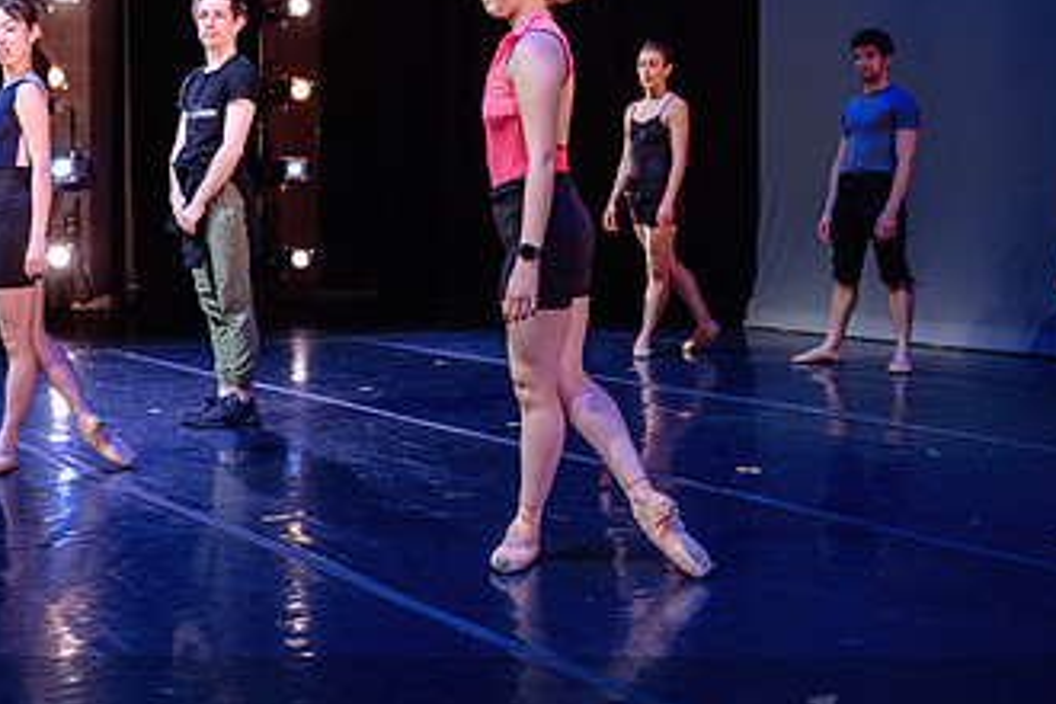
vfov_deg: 23.4
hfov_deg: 33.7
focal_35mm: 58
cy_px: 290
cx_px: 249
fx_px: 1701
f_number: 2.8
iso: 1000
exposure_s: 1/125
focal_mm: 29.5
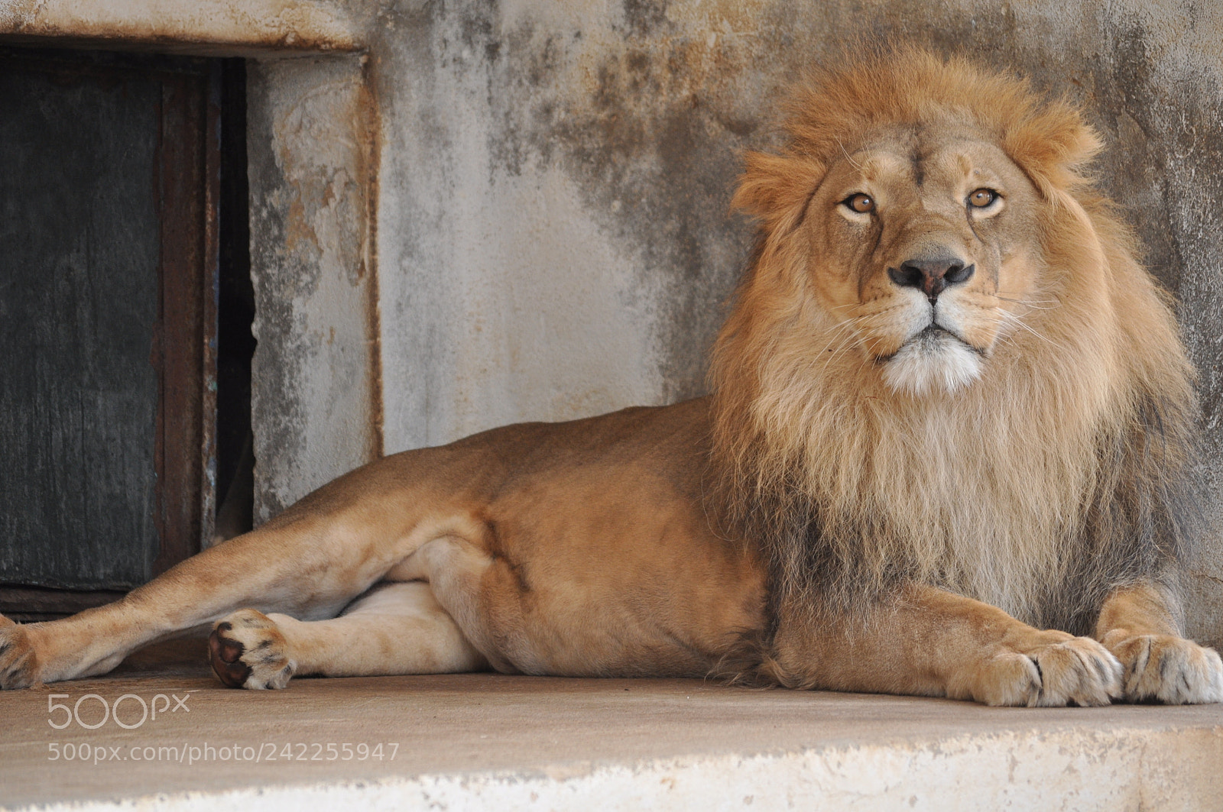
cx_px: 612
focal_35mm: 188
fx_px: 6363
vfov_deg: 7.3
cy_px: 406
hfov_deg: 11.0
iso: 450
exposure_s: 1/125
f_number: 5.6
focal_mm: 125
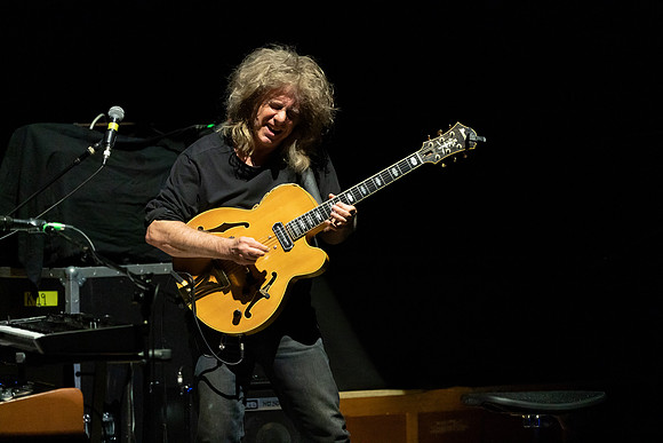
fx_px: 7258
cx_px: 332
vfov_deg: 3.5
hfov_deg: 5.2
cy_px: 222
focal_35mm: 394
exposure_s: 1/250
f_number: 5.6
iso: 3200
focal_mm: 394
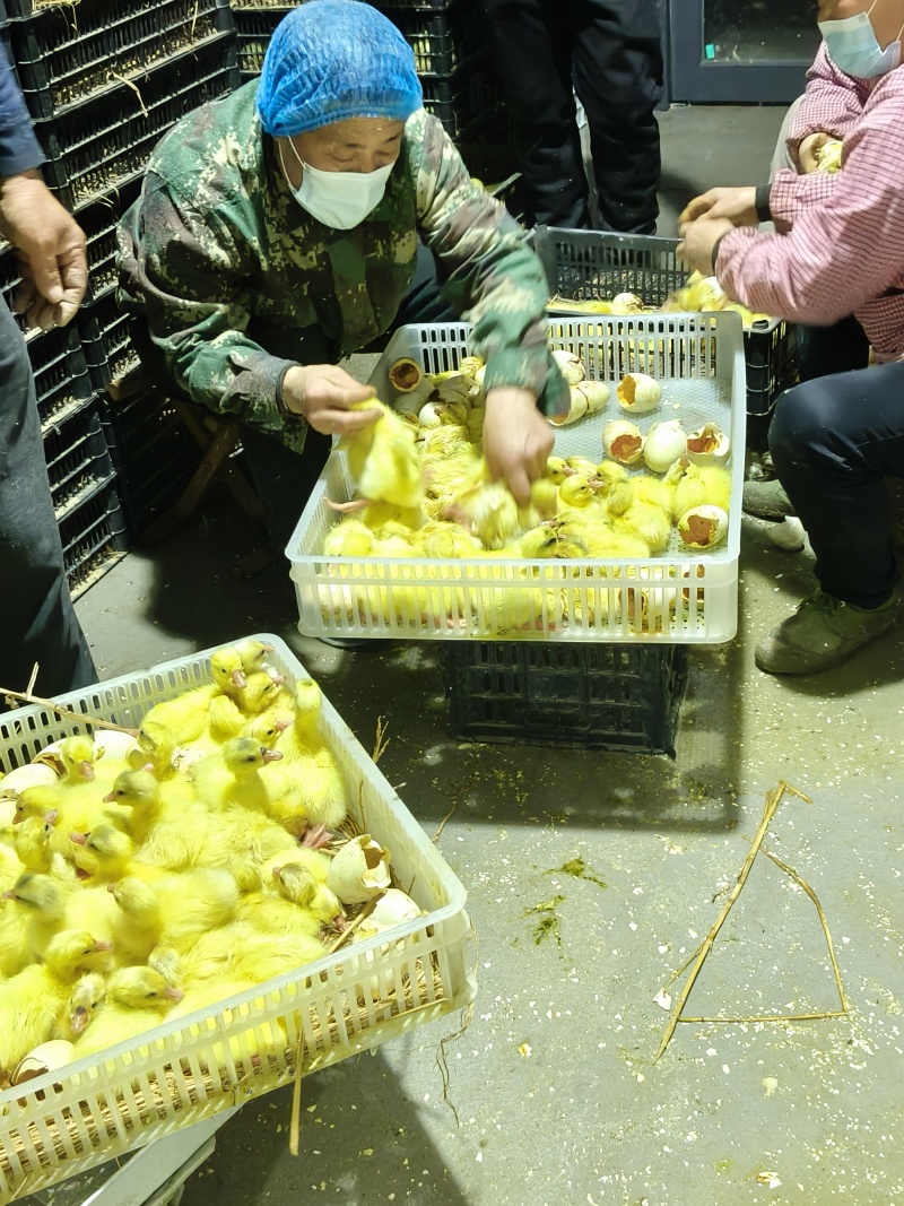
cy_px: 603
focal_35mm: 42
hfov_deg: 34.3
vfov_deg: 44.8
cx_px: 452
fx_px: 1463
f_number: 1.8
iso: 640
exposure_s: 1/60
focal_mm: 4.84
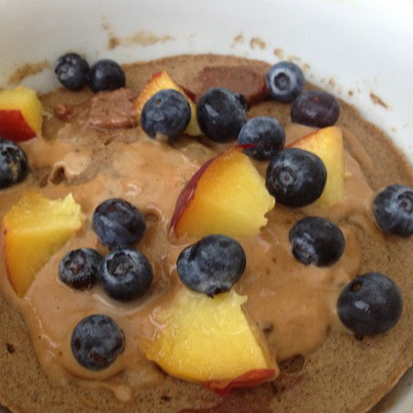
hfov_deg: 39.9
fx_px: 567
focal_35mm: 42
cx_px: 171
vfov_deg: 40.0
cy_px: 206
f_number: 2.4
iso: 200
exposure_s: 1/20
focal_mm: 4.28
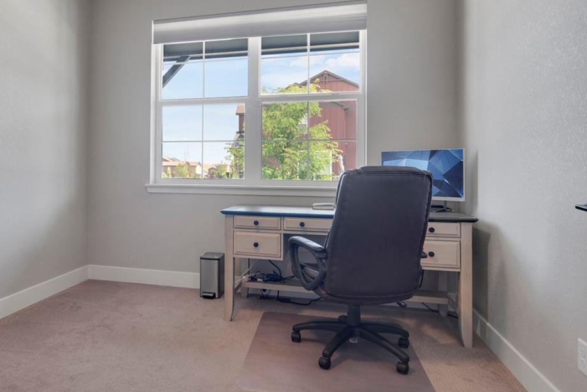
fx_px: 457
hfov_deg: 62.9
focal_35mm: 28
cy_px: 166
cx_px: 173
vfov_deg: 46.3
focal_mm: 16
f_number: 8
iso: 400
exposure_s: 1/50
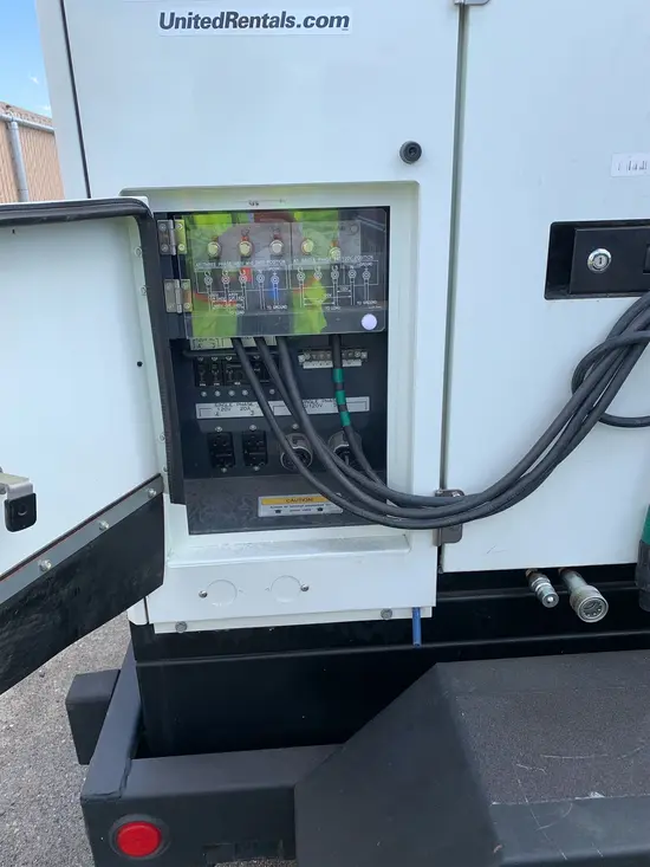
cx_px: 325
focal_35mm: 26
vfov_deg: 67.3
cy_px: 434
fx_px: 651
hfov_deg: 53.1
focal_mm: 4.25
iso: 25
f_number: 1.8
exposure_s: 1/587
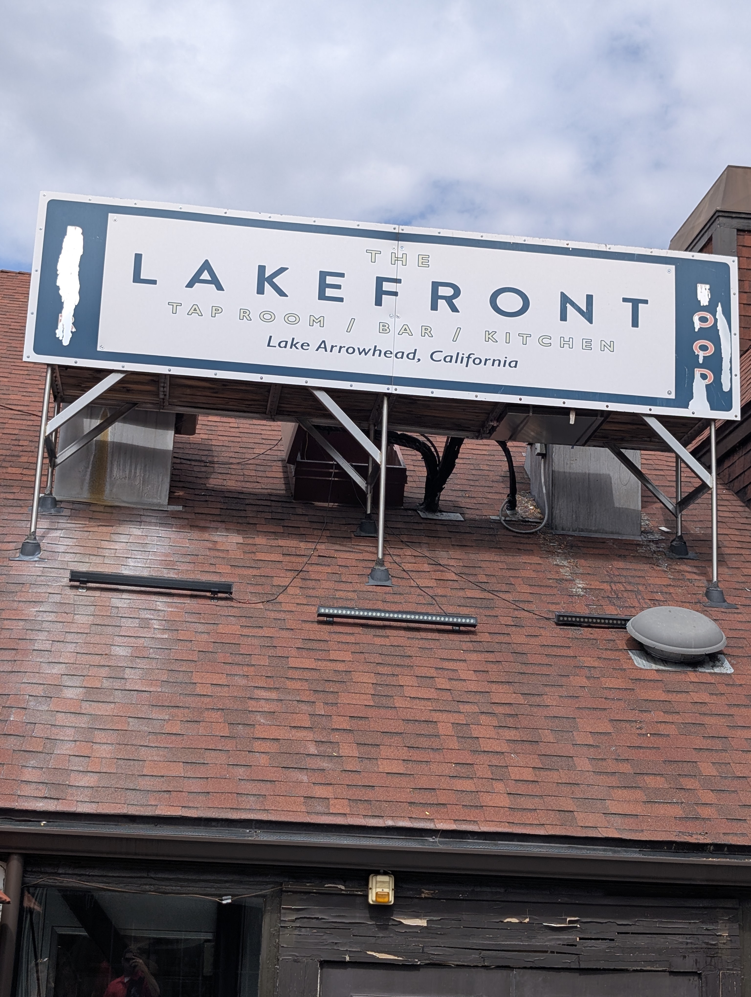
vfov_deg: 38.9
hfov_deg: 29.7
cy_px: 498
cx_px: 376
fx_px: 1414
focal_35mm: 49
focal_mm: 6.9
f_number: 1.68
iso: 22
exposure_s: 1/1359
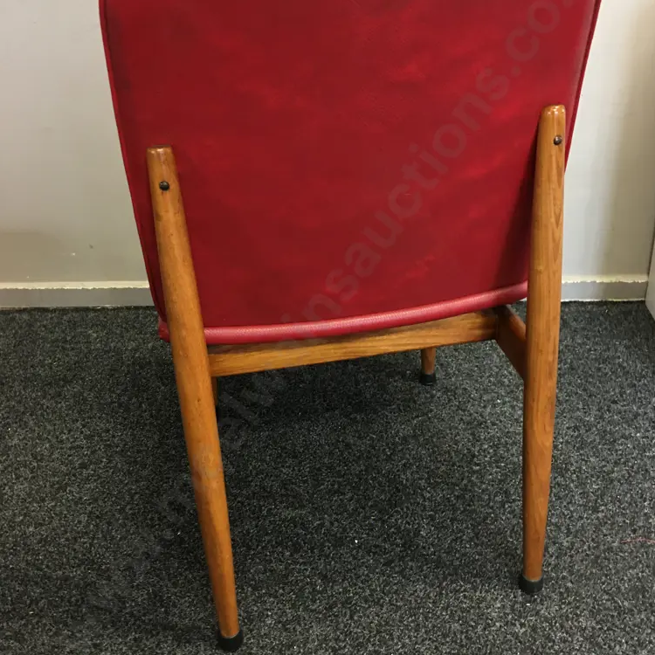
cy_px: 293
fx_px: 749
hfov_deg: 47.2
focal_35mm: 35
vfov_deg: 47.1
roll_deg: +2.7
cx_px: 334
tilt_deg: -27.0
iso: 125
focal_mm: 4.15
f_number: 2.2
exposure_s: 1/17
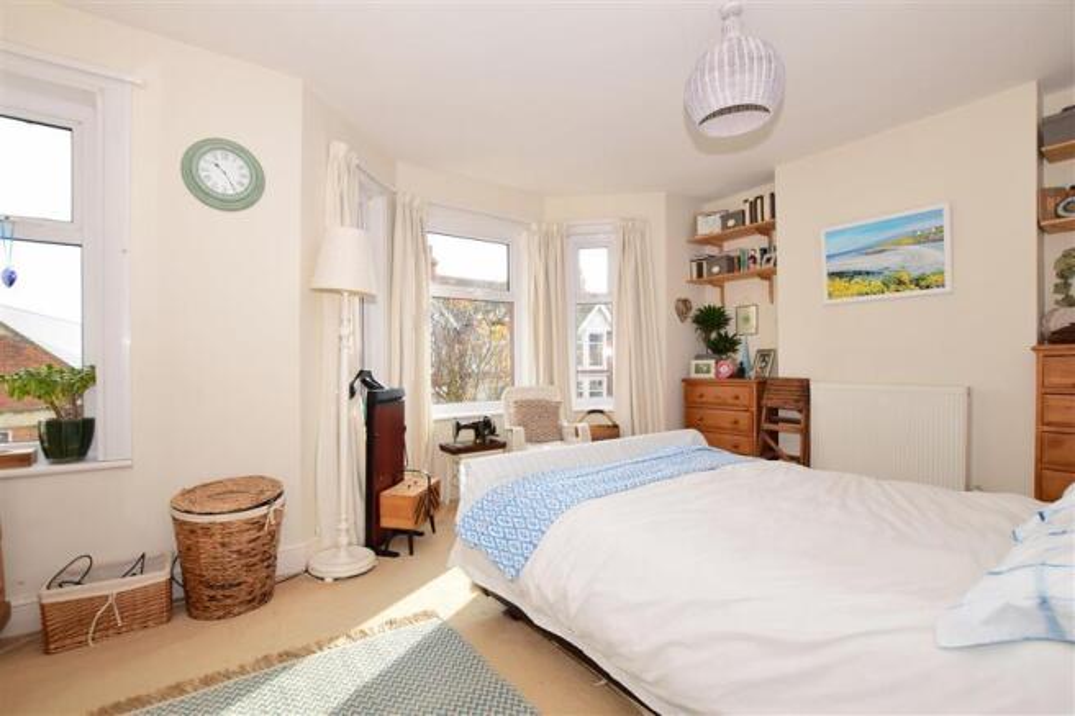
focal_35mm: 15
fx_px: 448
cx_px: 538
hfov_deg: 100.4
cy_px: 358
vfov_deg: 77.3
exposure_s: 1/160
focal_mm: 10
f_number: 6.3
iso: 200
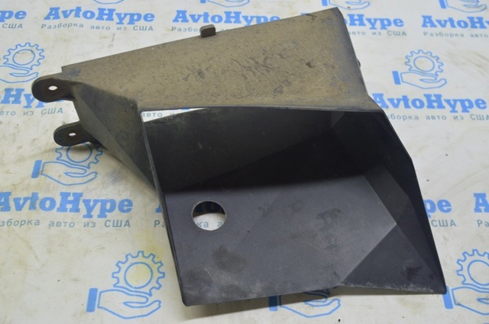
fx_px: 509
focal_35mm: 38
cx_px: 244
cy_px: 162
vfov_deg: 35.4
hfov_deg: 51.3
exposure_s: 1/20
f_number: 5.6
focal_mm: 25
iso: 400
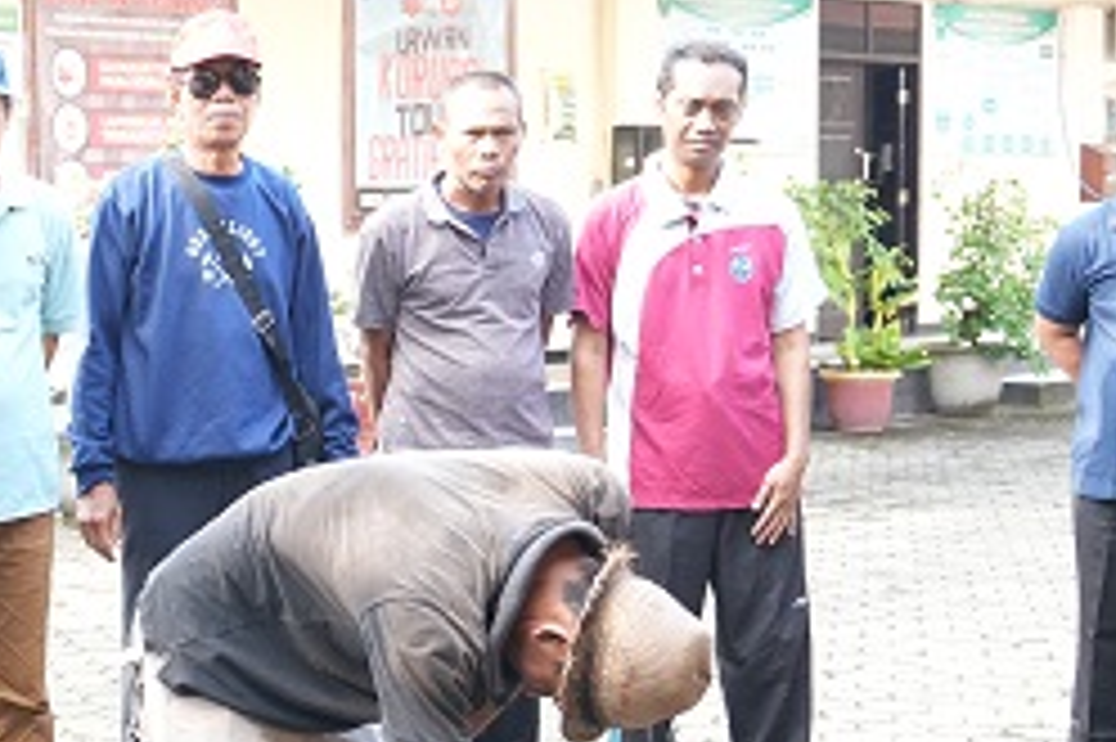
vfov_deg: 17.0
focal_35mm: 80
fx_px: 2478
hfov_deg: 24.1
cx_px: -27
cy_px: 490
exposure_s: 1/40
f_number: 4.5
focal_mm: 22
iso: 250
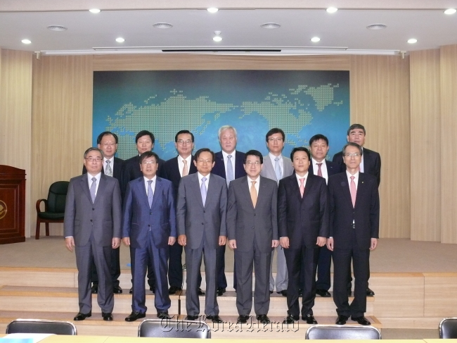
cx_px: 228
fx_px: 515
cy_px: 172
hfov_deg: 47.9
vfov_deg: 36.8
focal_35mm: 39
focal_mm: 8.1
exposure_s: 1/30
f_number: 2.8
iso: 400
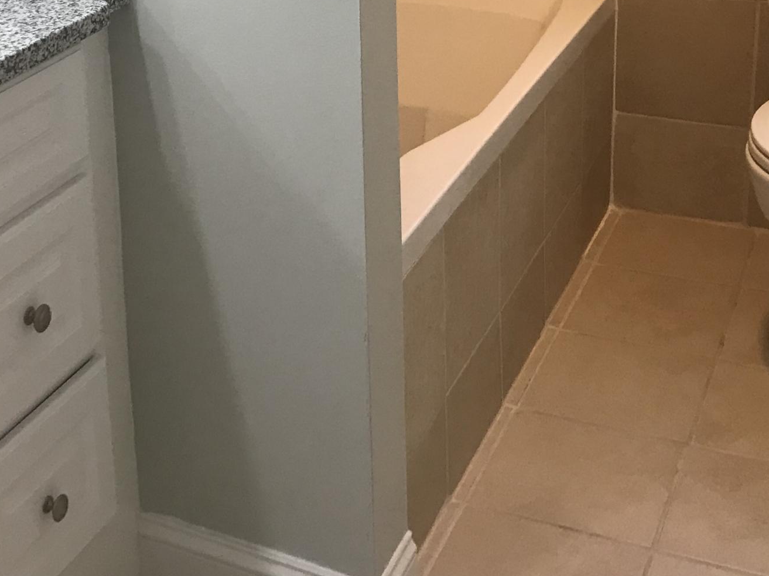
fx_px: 1421
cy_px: -24
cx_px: 263
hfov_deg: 30.1
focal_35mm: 64
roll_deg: +1.8
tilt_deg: -13.4
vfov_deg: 21.9
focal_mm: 3.99
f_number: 1.8
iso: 25
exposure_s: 1/30
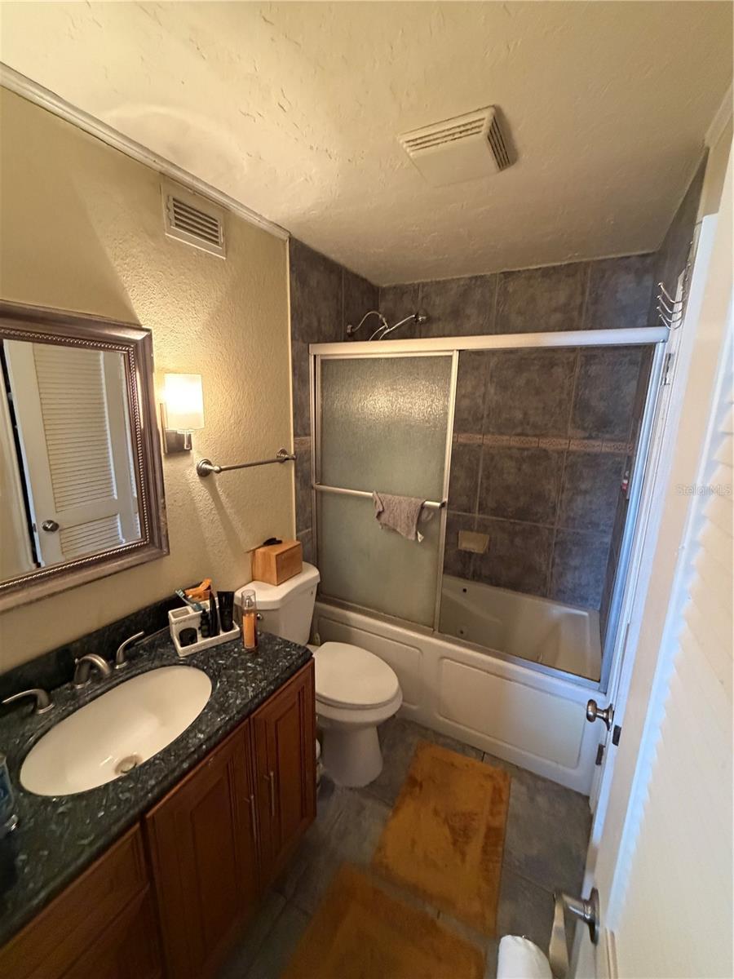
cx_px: 367
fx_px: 396
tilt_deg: -11.3
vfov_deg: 102.1
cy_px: 490
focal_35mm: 14
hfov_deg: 85.7
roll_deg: -1.2
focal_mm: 2.22
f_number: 2.2
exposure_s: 1/60
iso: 800
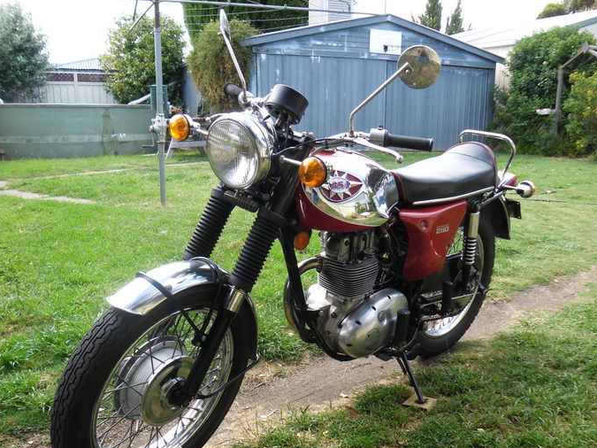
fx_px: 552
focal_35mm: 32
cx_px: 280
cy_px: 265
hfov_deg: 56.8
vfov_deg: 44.0
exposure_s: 1/152
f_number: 3.5
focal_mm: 4.9
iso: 80
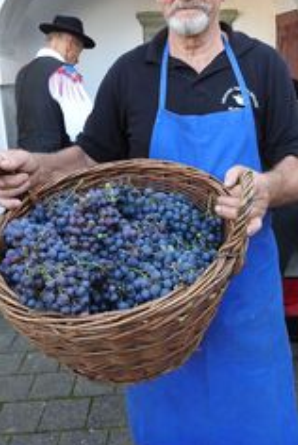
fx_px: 470
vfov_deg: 50.5
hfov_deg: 34.9
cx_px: 192
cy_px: 192
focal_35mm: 38
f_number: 3.3
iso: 100
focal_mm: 4.3
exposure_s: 1/40
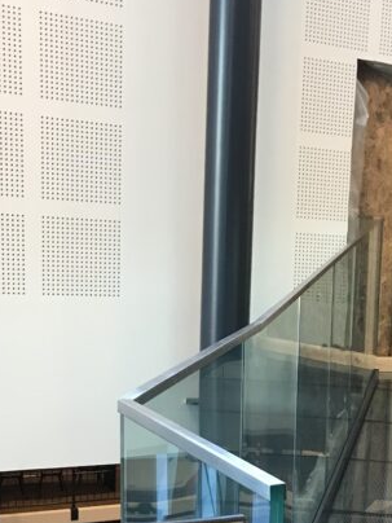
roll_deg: -4.5
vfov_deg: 26.4
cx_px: 488
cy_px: 480
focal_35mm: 71
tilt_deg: -14.0
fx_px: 1072
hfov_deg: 19.4
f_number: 1.8
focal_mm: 3.99
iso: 40
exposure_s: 1/25
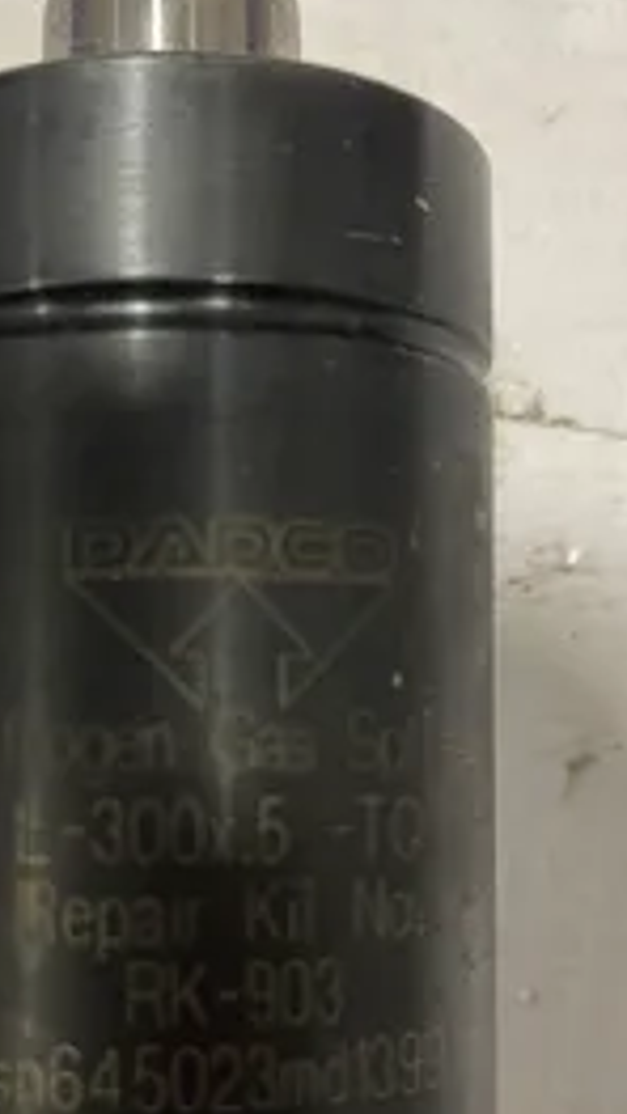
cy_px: 665
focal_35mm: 43
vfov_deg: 47.1
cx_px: 161
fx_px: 1271
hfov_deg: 27.4
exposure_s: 1/60
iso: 320
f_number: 1.6
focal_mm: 4.2
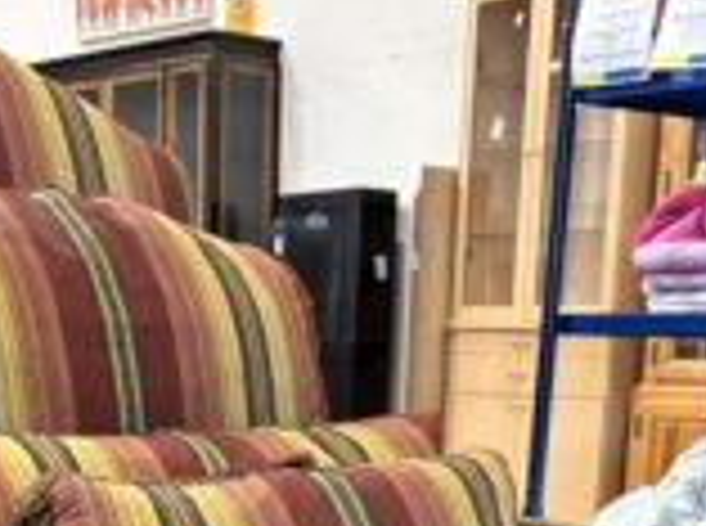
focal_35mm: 83
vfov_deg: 16.2
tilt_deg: -13.8
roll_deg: -0.6
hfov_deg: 23.4
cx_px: 198
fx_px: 1689
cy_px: 789
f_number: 1.6
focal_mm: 5.96
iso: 320
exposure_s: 1/60
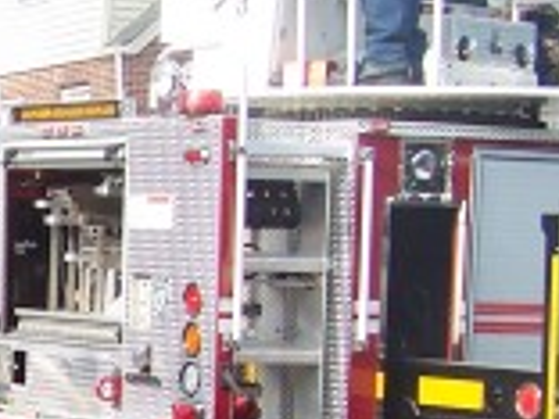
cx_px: -387
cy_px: 433
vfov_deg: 9.4
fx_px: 2519
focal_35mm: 156
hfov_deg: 11.8
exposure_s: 1/250
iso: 80
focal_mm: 6.3
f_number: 2.8
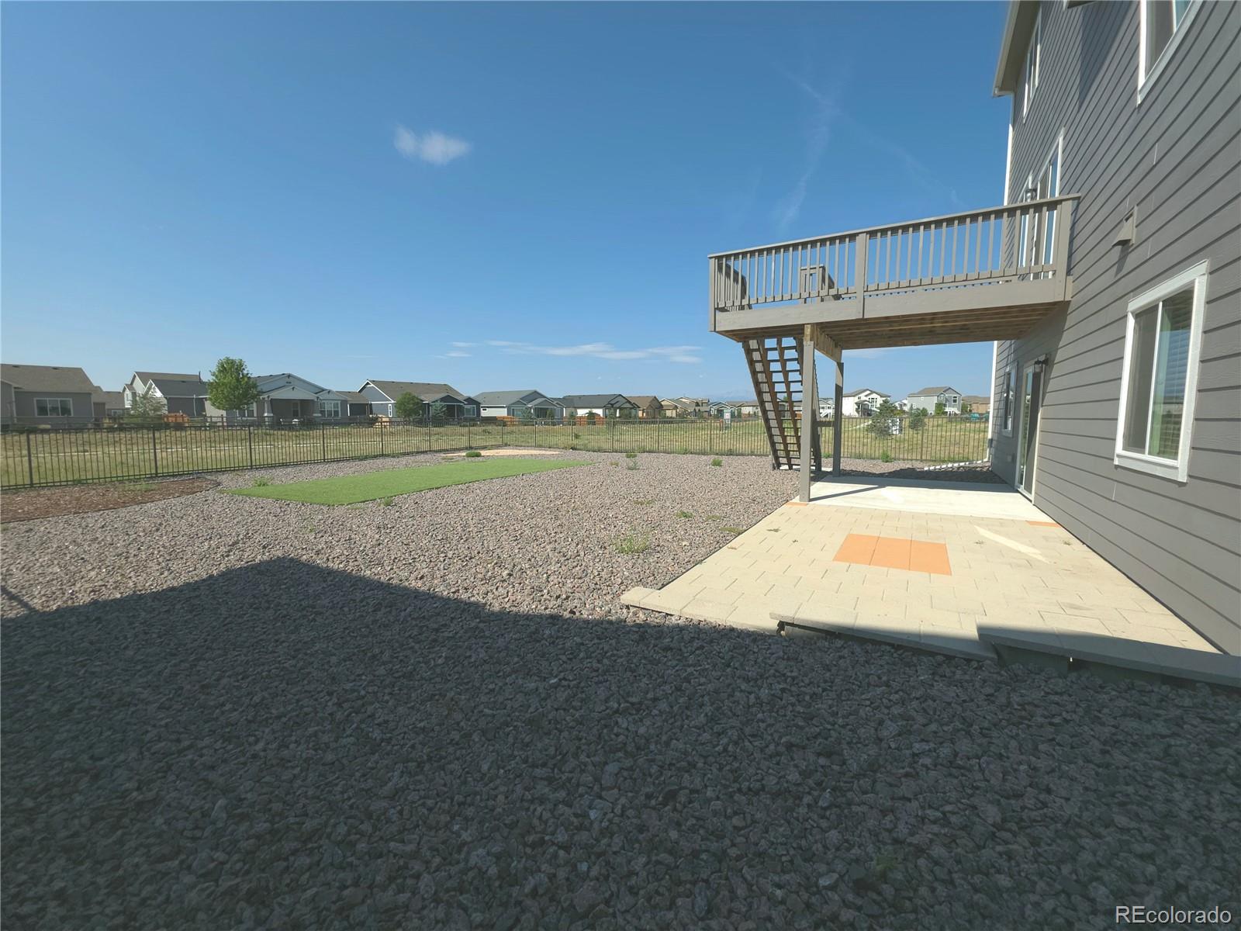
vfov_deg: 89.9
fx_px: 466
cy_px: 466
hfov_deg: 106.2
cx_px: 620
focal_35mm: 13
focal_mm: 2.2
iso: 16
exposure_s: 1/885
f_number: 1.9
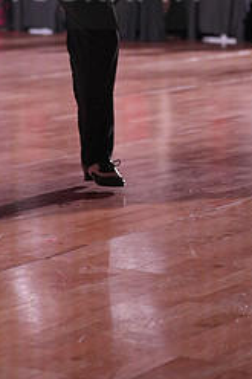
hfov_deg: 8.3
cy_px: -21
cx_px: 21
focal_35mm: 164
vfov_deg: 12.4
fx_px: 1724
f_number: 2.8
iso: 2500
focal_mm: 70
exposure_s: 1/800
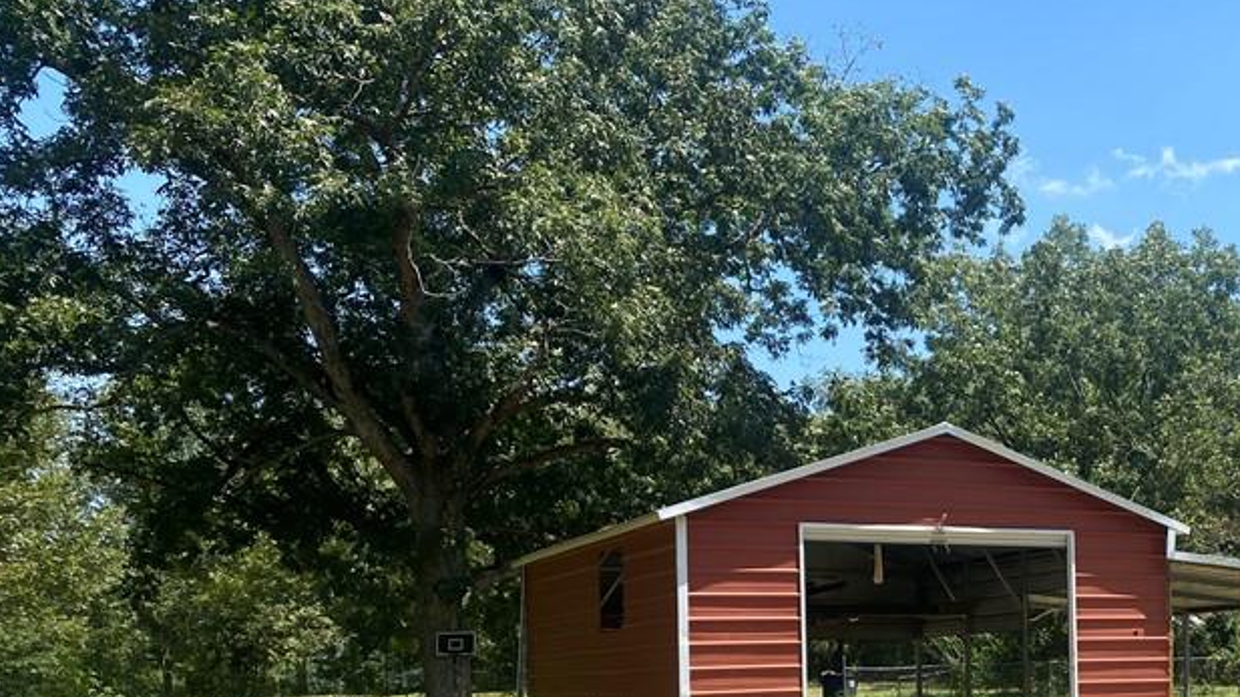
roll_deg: +1.3
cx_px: 1003
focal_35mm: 47
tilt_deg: -0.7
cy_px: 661
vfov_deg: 24.5
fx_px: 1545
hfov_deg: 41.7
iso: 32
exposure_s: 1/1565
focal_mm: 4.25
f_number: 1.8
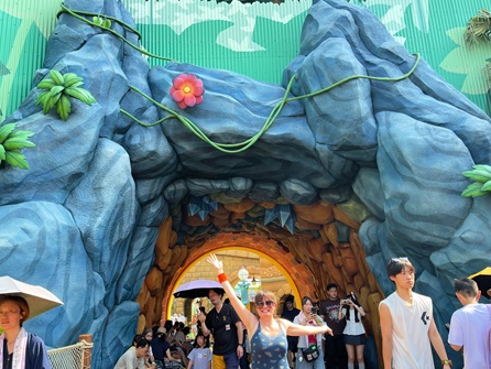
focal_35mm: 28
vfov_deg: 49.8
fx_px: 397
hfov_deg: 63.3
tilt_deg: +12.3
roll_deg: +2.4
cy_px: 192
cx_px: 228
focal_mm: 5.1
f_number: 1.6
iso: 32
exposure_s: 1/364
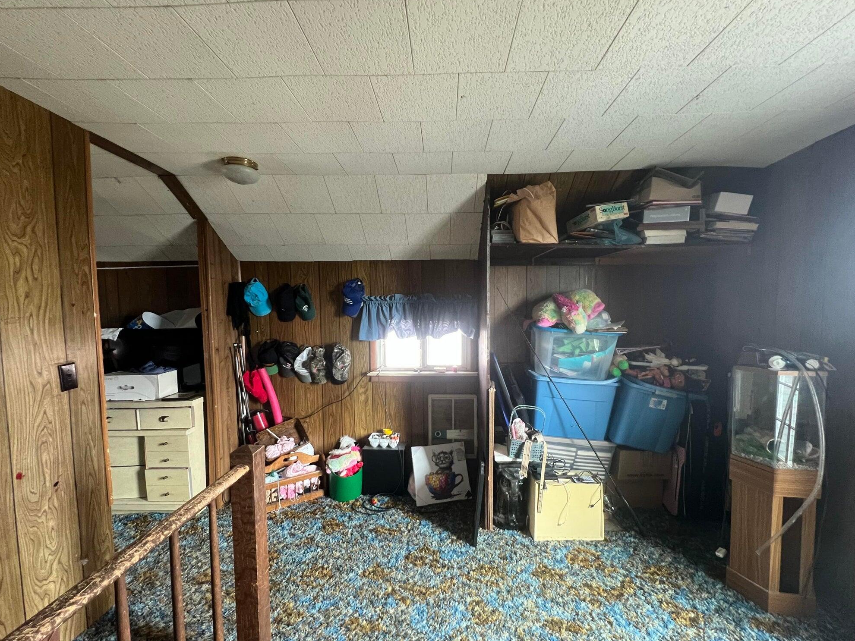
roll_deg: +0.5
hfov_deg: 102.0
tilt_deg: -4.3
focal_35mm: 14
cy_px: 336
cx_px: 440
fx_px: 346
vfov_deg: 85.6
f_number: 1.8
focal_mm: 1.57
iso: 400
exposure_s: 1/60
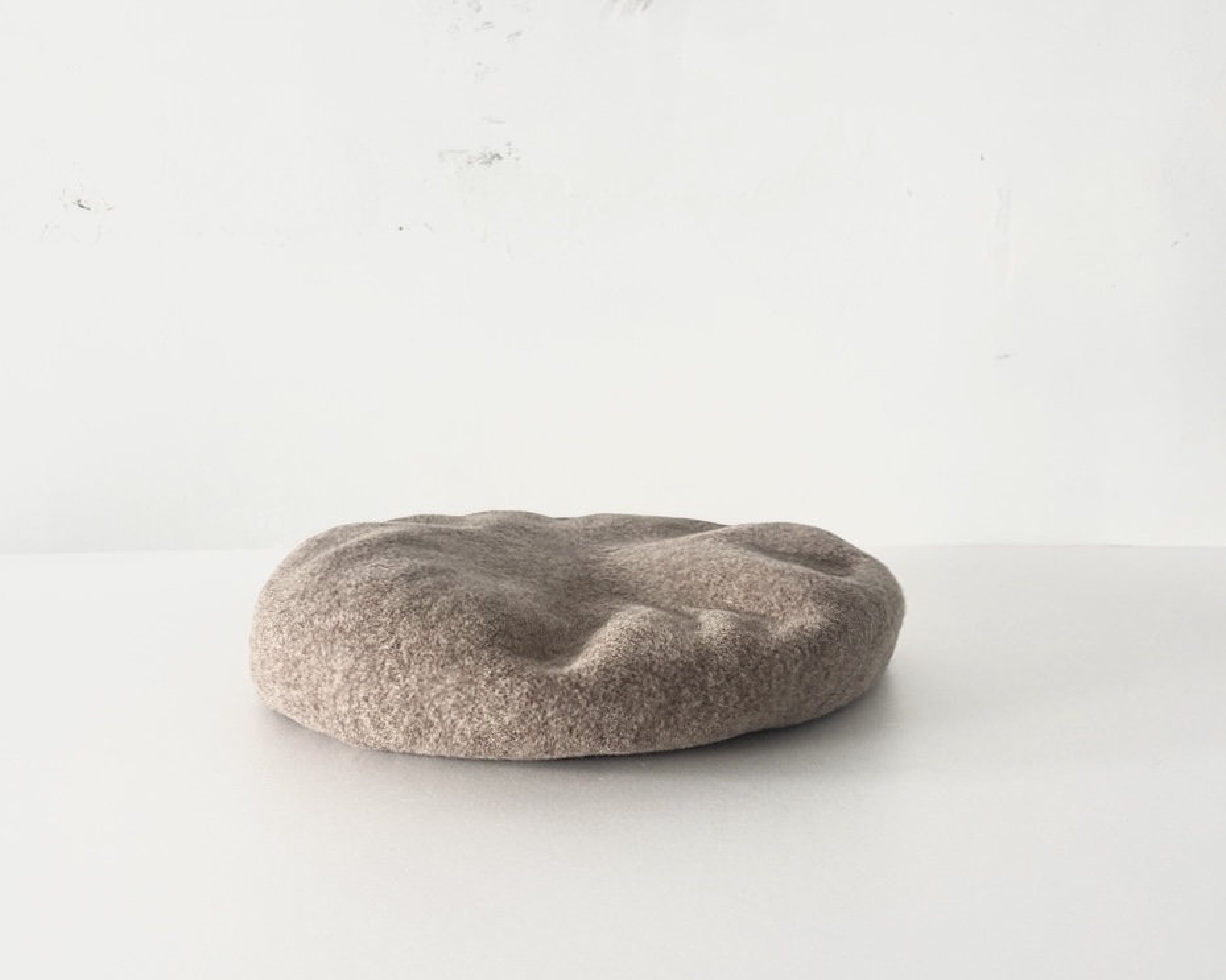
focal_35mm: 34
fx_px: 1234
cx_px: 614
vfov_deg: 43.3
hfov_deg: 52.8
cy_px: 514
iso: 125
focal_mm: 5.96
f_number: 1.6
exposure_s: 1/112
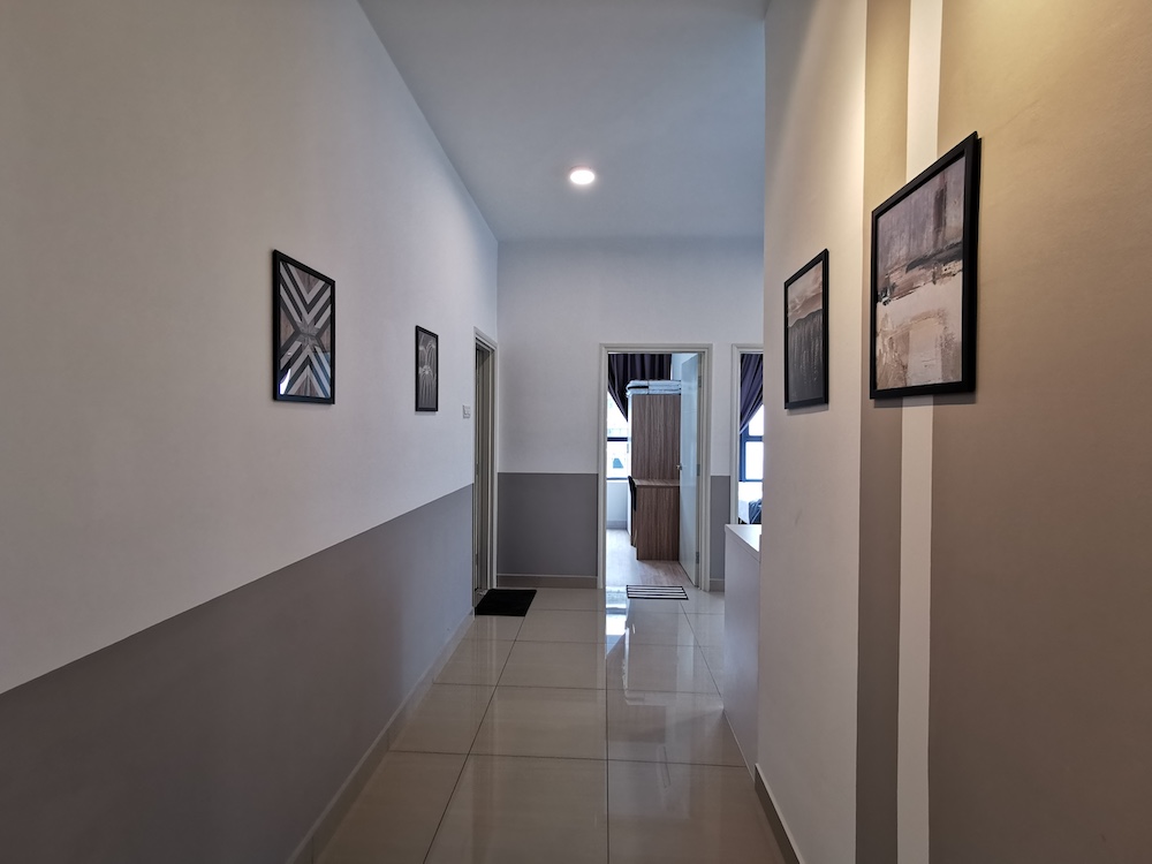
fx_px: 532
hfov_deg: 94.5
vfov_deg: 78.1
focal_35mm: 16
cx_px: 576
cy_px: 432
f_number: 2.2
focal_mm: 2.35
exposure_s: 1/50
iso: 320
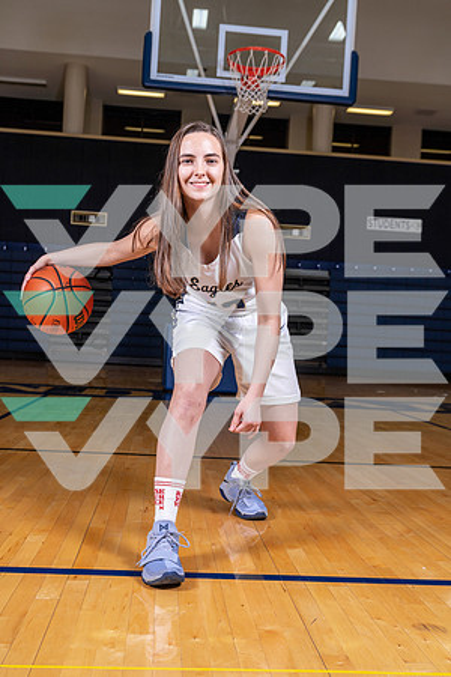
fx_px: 733
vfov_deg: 49.6
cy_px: 338
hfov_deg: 34.2
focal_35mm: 39
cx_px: 226
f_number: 5.6
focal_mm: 39
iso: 100
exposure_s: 1/125
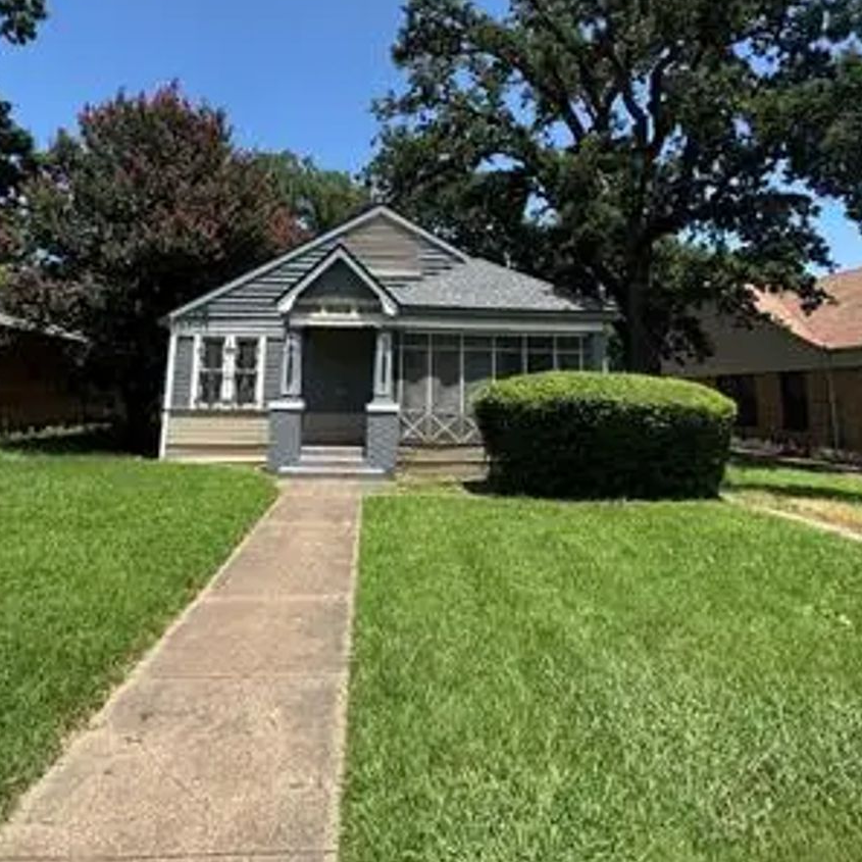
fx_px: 563
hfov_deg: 74.8
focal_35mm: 20
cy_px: 310
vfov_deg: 73.2
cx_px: 405
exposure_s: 1/1160
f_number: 2.2
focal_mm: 2.22
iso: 50
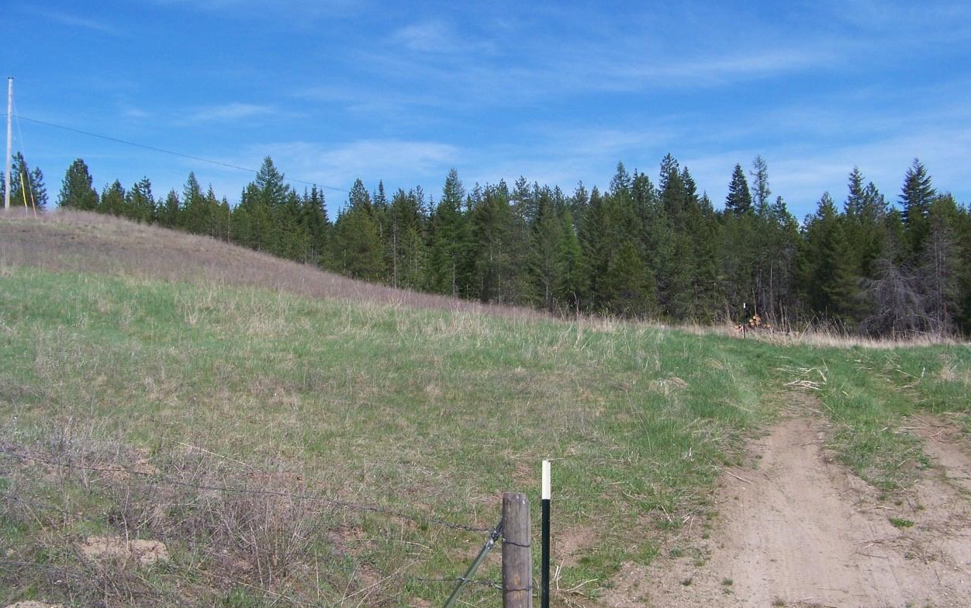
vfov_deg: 32.8
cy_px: 317
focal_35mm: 39
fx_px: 1032
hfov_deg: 50.4
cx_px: 489
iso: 64
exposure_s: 1/500
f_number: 4
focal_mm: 5.85
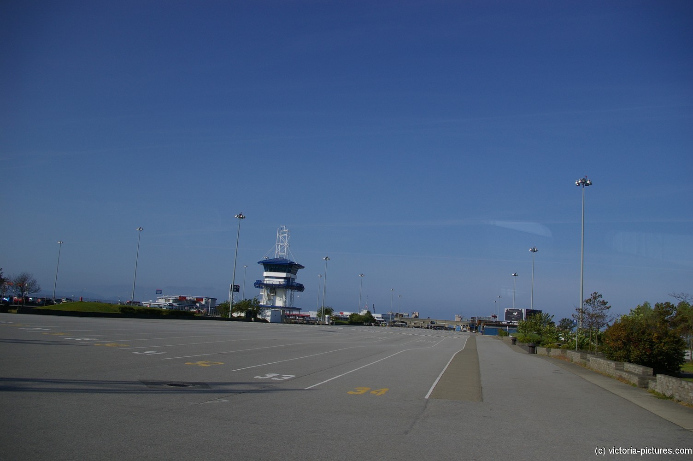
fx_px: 577
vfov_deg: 43.5
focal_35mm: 30
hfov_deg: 62.0
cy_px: 230
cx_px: 346
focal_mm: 20
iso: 200
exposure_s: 1/350
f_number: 8
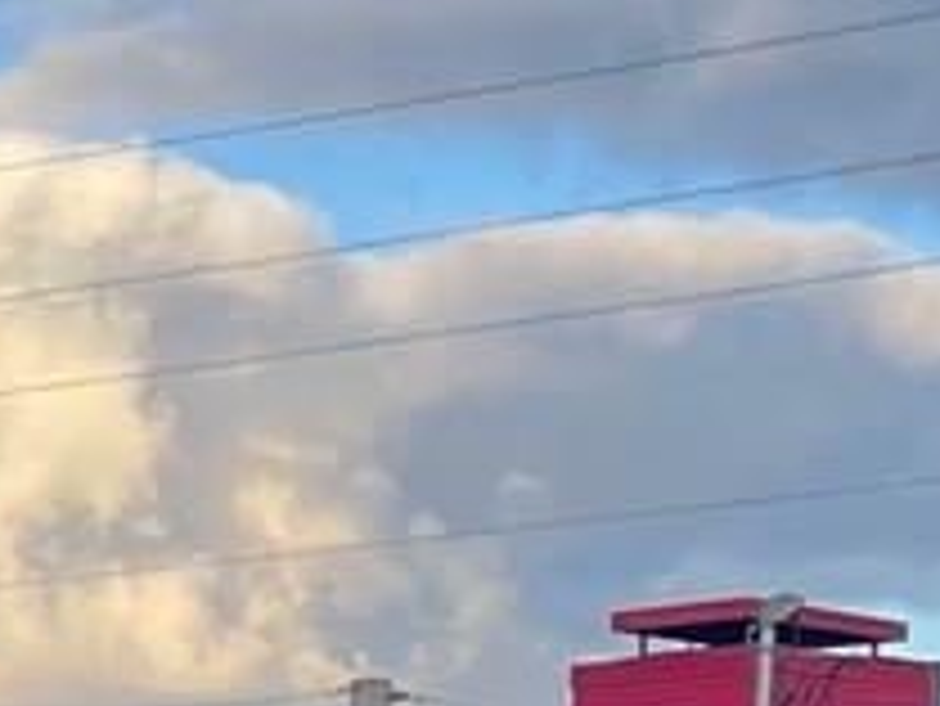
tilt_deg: -8.3
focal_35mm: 199
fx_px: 5407
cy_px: 2046
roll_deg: -0.5
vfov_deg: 6.8
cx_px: -598
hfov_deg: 9.6
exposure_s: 1/836
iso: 32
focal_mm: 5.1
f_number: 1.6
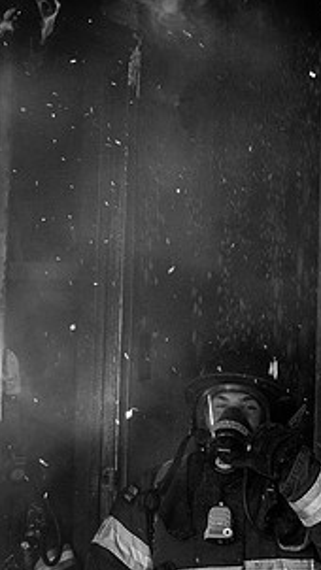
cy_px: 335
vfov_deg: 13.7
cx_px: 245
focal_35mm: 157
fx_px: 2374
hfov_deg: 7.7
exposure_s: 1/200
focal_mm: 52
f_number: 9
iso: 1100
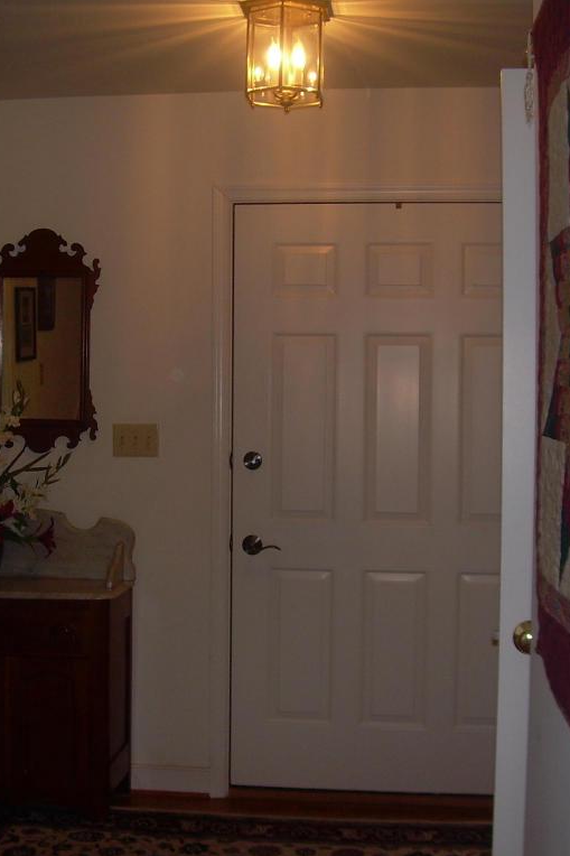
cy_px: 429
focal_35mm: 53
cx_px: 219
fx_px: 1259
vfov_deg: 37.5
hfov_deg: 25.4
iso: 50
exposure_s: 1/60
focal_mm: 6.3
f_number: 2.8
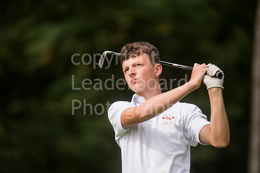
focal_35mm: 300
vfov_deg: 4.6
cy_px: 86
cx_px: 130
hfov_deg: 6.9
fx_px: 2167
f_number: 5
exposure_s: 1/4000
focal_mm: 300
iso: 800
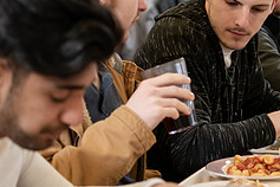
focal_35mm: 171
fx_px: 1330
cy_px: 85
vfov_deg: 8.0
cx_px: 245
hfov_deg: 11.9
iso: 1600
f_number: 3.2
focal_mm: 70
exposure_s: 1/200
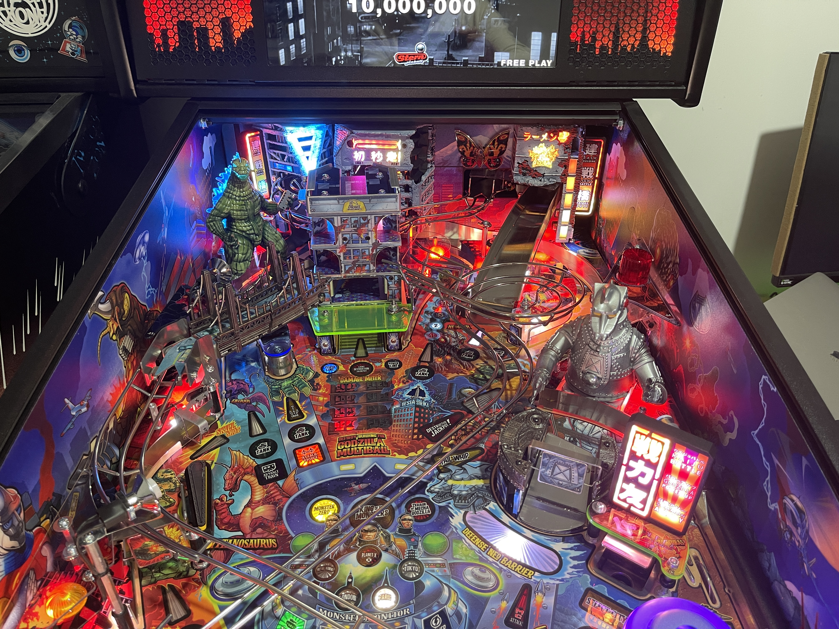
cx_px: 420
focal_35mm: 25
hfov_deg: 69.4
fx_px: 606
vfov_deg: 54.9
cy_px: 314
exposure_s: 1/57
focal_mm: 5.1
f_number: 1.6
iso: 125
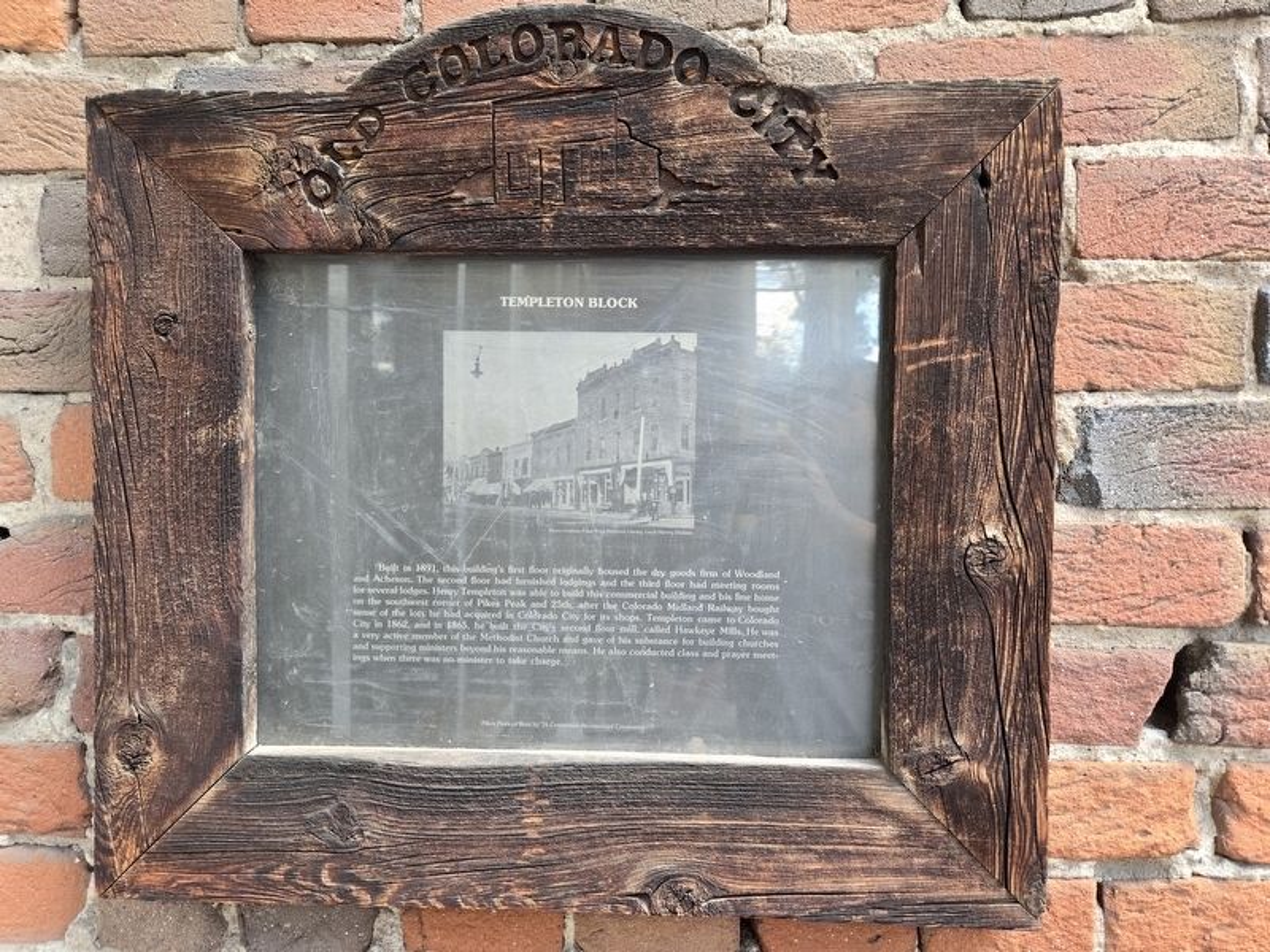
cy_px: 476
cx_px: 635
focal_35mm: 23
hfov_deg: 73.9
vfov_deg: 58.9
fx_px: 844
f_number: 1.8
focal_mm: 5.4
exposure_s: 1/180
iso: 200
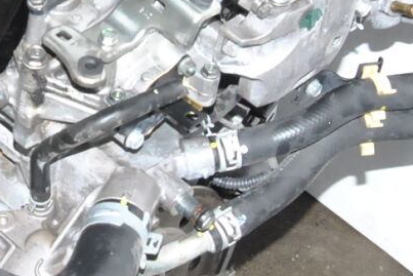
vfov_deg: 8.8
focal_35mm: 155
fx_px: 1779
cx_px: -11
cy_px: 13
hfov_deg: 13.1
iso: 800
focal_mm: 26
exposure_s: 1/60
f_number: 11
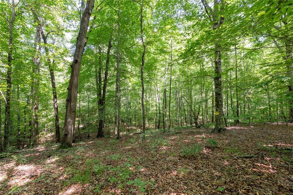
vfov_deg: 81.1
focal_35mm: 14
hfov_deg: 104.3
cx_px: 146
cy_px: 98
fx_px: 114
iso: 200
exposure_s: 1/10
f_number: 7.1
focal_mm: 14
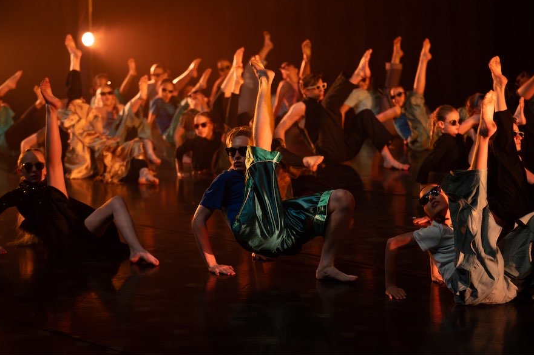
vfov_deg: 15.5
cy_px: 174
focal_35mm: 88
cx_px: 268
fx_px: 1305
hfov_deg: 23.1
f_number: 2.8
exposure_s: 1/500
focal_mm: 86
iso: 10000
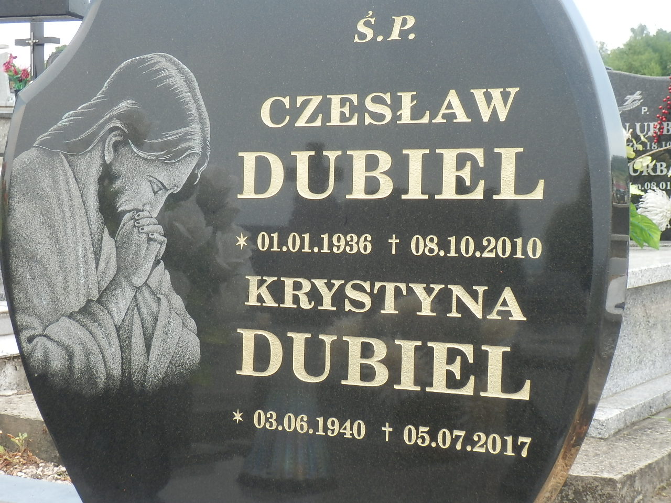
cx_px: 336
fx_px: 1706
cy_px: 252
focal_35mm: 88
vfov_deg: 16.8
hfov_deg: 22.3
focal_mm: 15.5
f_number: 5.1
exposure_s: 1/50
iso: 80
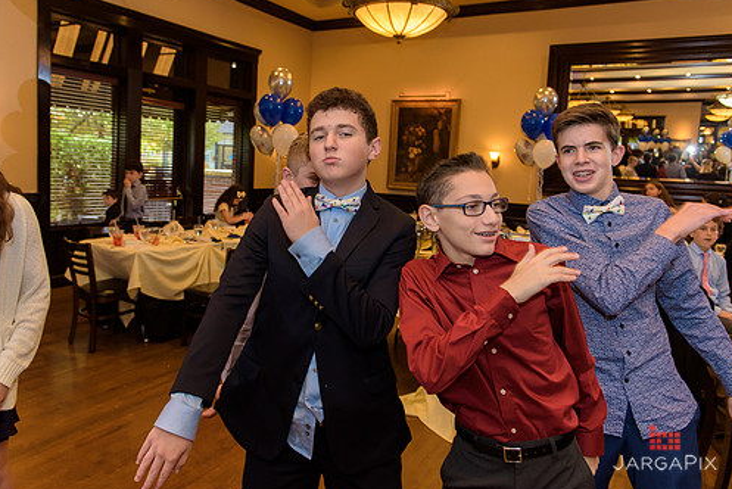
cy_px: 217
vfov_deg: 46.4
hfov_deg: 65.3
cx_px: 327
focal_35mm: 28
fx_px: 570
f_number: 3.2
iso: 1600
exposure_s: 1/125
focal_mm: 24
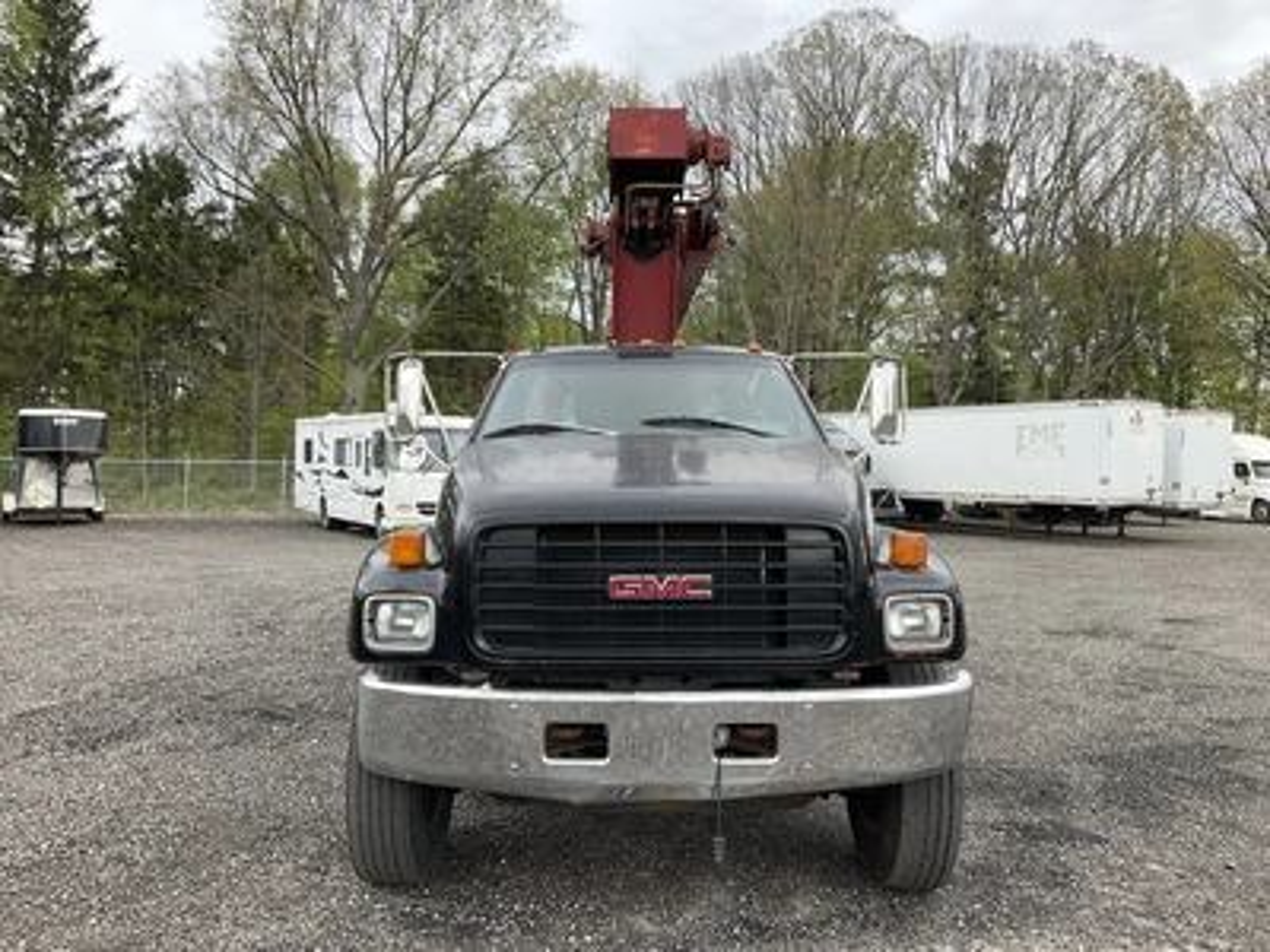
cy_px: 476
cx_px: 635
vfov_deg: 48.2
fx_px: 1064
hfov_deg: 61.7
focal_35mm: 29
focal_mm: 3
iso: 25
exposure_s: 1/309
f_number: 1.8
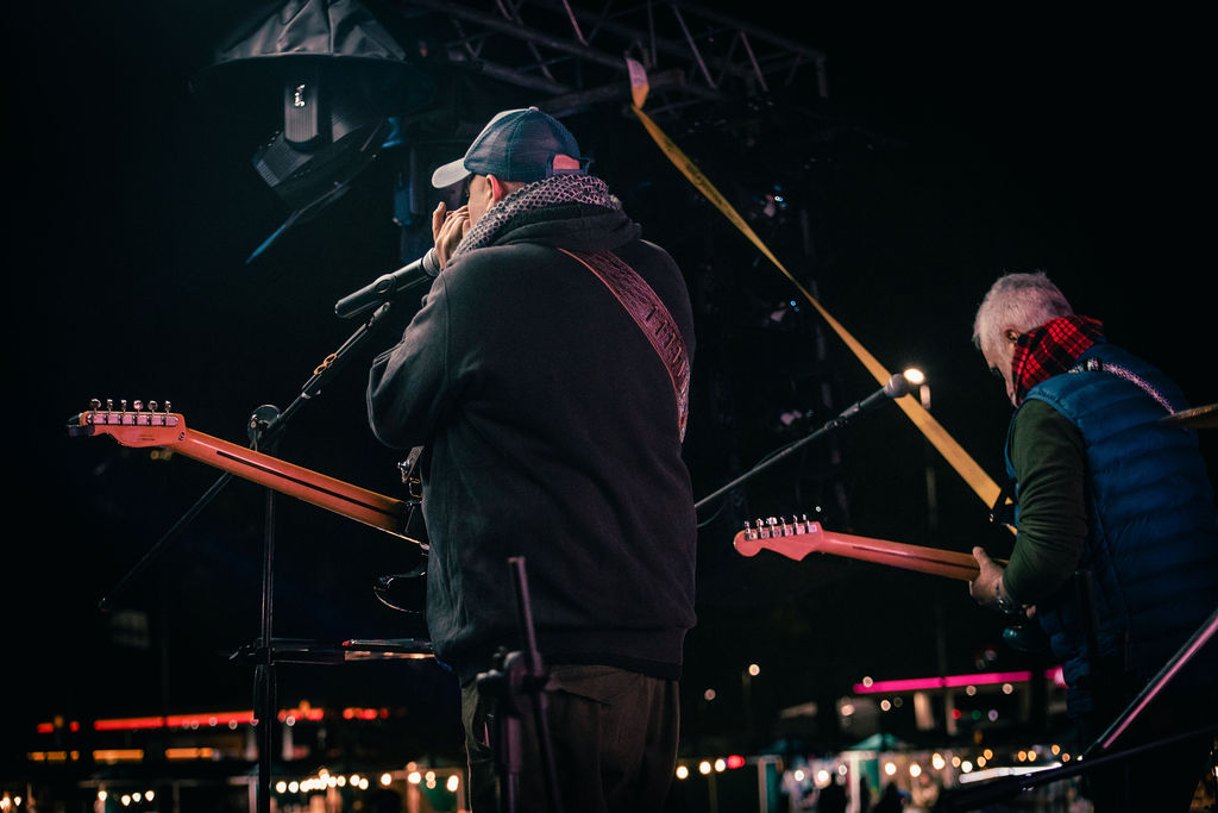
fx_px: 2369
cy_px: 406
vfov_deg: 19.5
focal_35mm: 70
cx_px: 609
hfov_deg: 28.8
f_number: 4.5
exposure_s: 1/200
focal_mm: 70
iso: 2000
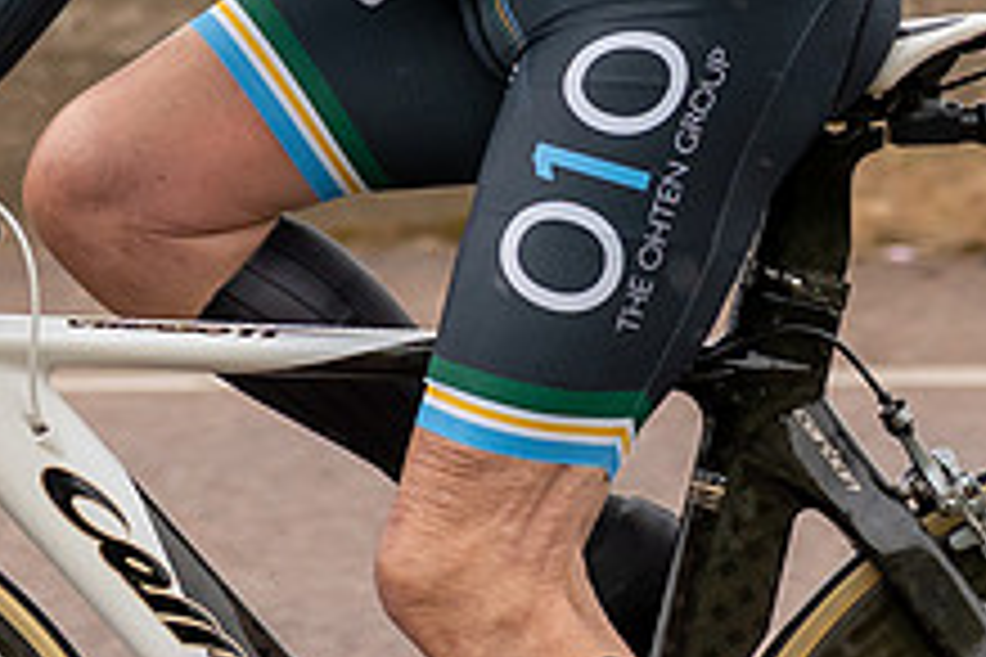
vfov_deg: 3.3
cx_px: -262
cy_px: -493
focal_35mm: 419
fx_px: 11475
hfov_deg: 4.9
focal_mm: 70
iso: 400
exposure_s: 1/1000
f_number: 3.5
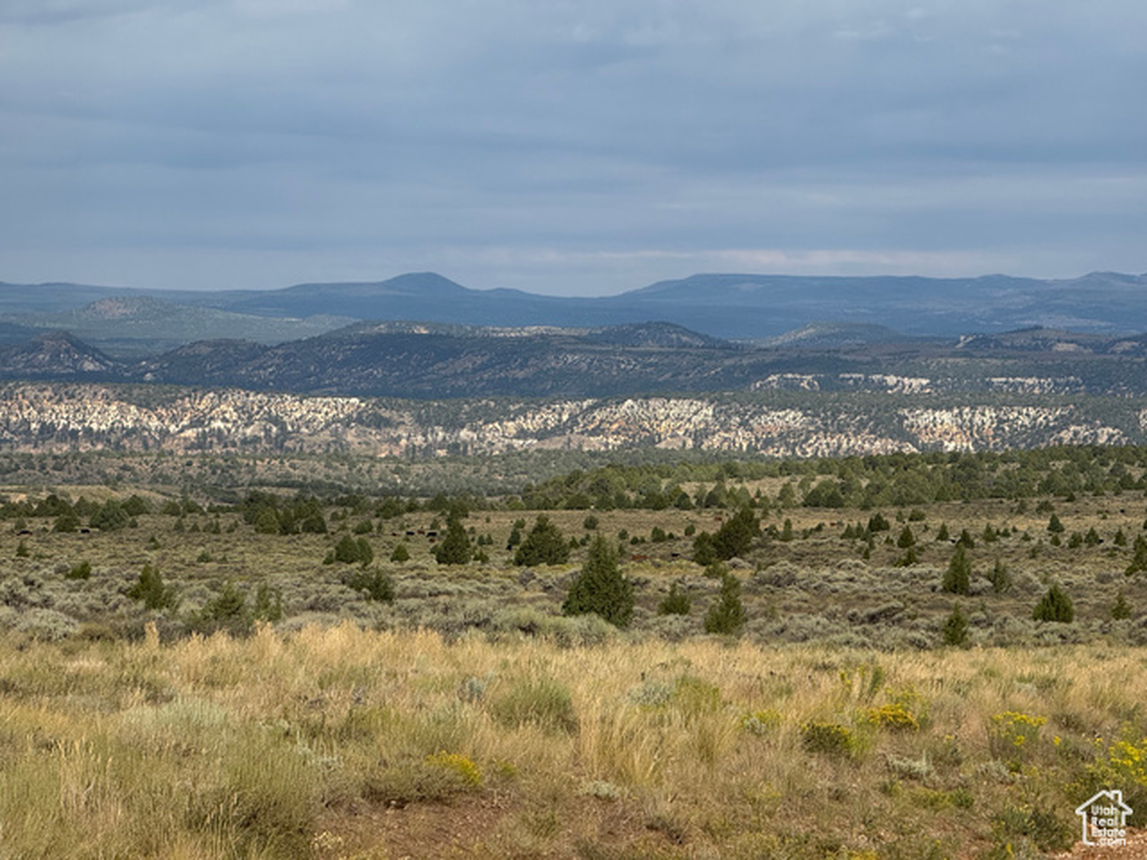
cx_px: 574
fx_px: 3976
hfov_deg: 16.4
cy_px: 430
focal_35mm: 120
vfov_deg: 12.3
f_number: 2.8
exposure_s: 1/2439
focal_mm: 15.66
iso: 64
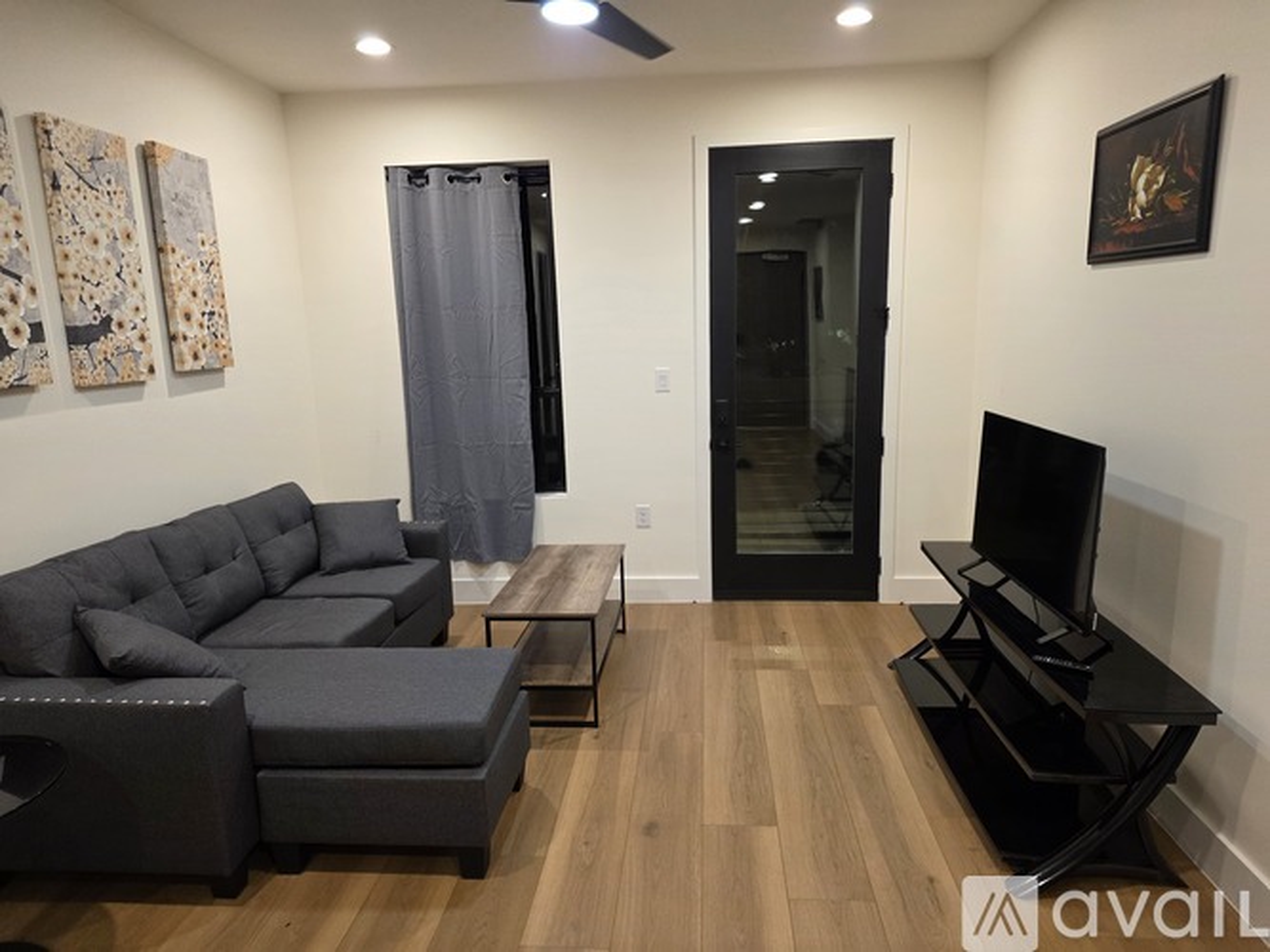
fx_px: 844
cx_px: 635
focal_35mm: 23
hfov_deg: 73.9
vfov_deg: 58.9
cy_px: 476
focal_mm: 6.25
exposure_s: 1/120
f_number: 1.7
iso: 250
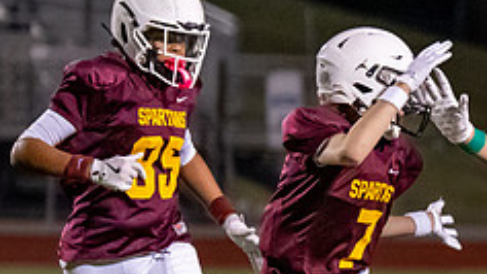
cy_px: 300
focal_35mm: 652
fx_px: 8415
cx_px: 706
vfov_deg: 1.9
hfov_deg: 3.3
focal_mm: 135
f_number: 2.8
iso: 4000
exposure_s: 1/1250
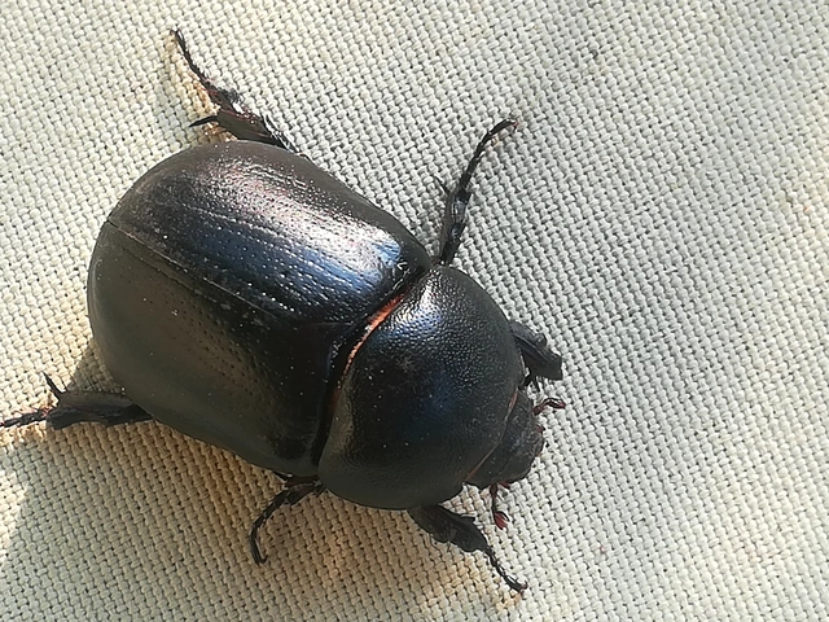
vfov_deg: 15.1
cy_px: 311
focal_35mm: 98
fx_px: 2347
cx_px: 414
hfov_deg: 20.0
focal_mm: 3.83
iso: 64
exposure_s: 1/100
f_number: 2.2
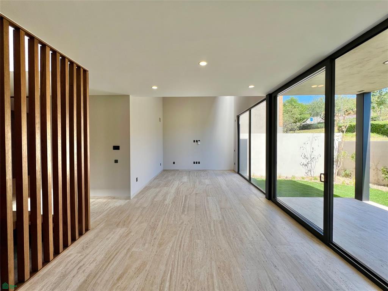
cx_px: 194
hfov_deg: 106.2
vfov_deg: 89.9
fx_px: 146
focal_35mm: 13
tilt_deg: -1.4
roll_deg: -0.1
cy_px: 146
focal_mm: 1.57
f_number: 1.8
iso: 32
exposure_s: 1/293
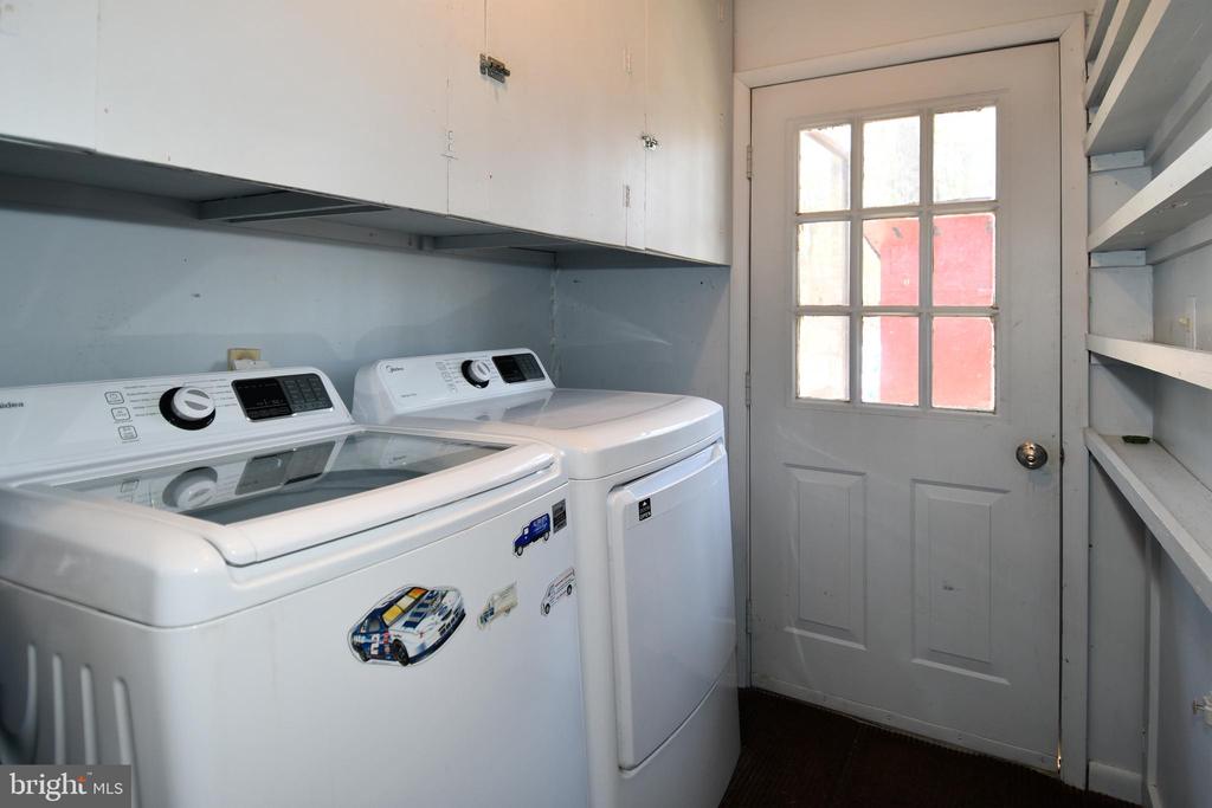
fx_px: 606
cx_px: 606
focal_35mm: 18
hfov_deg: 90.0
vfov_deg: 67.4
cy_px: 404
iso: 320
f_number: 4
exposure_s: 1/60
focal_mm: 12
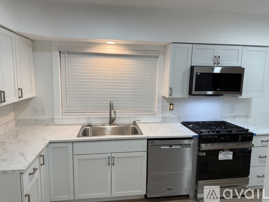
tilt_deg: -8.0
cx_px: 134
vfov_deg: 56.8
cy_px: 101
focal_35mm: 24
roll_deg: -1.0
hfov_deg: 71.6
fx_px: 186
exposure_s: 1/120
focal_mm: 6.76
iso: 125
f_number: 1.78
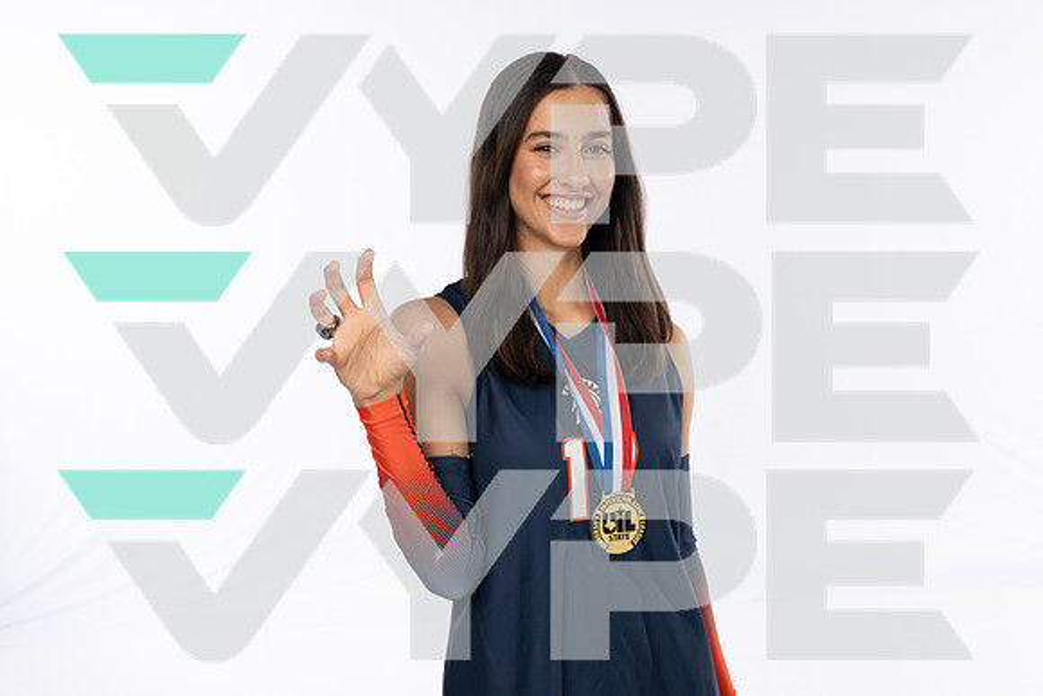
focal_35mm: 42
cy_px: 348
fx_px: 1217
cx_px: 522
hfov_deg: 46.4
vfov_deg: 31.9
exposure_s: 1/250
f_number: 7.1
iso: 200
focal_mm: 42
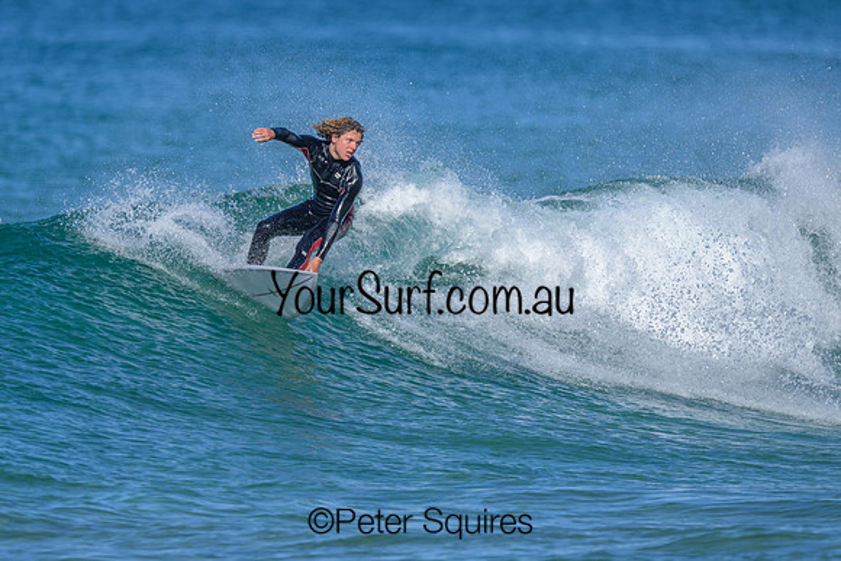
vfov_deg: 1.3
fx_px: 25537
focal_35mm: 1093
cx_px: 359
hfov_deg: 1.9
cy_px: 256
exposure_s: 1/2000
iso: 280
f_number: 6.3
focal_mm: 800
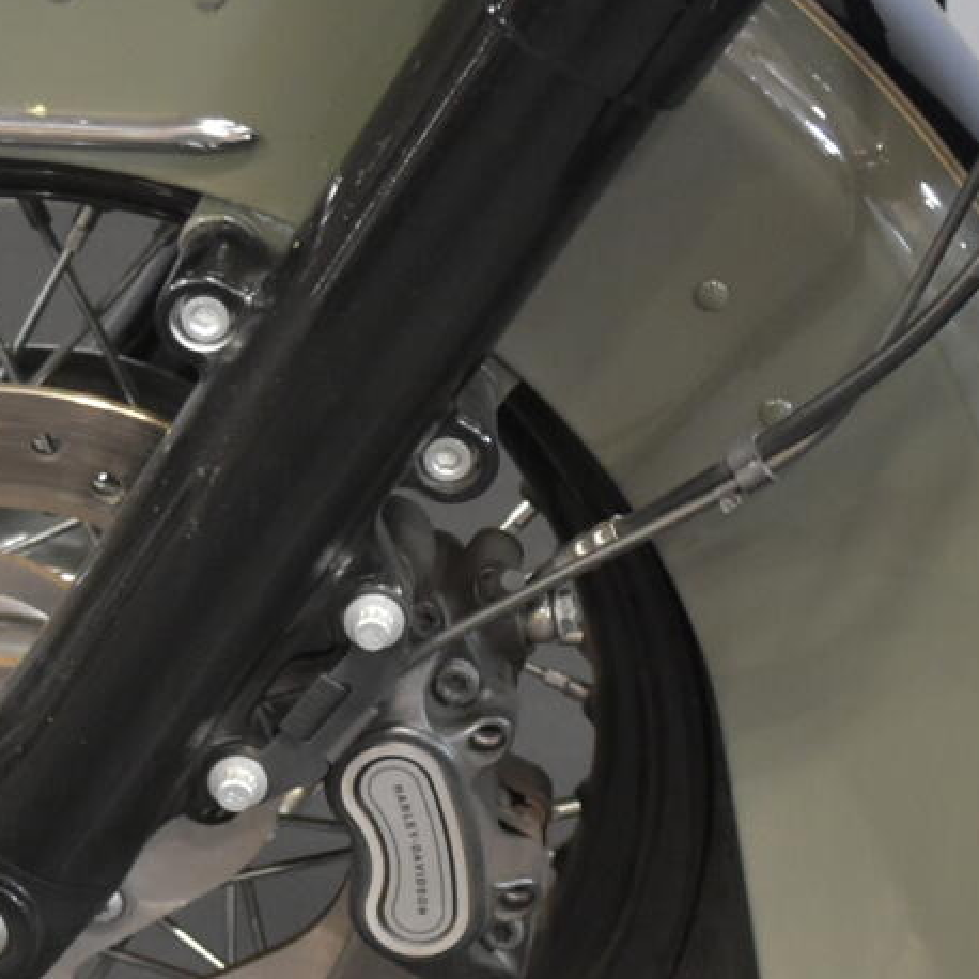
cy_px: 426
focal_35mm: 167
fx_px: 5344
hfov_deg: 10.5
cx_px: 618
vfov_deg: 10.5
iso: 1600
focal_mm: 30
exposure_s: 1/20
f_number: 4.5
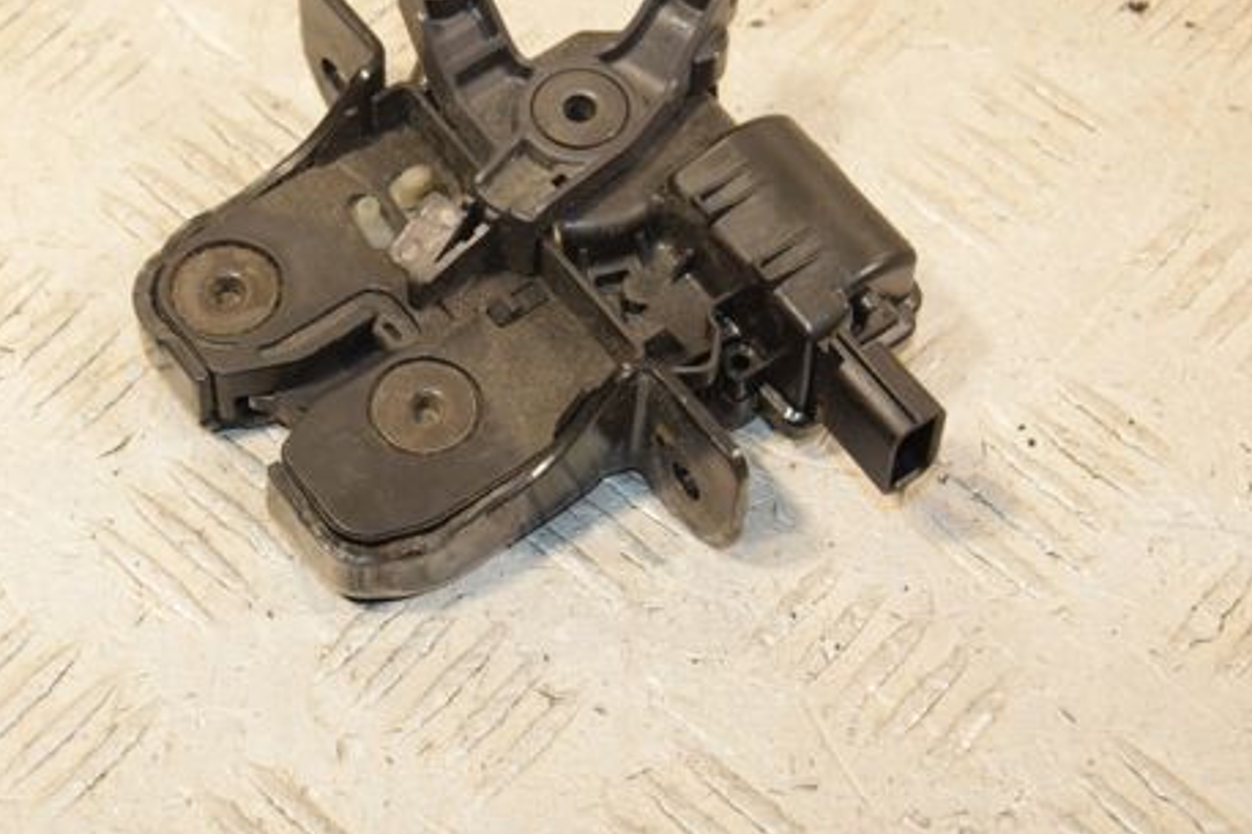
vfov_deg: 12.5
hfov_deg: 18.7
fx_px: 3789
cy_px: 263
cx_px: 467
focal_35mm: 109
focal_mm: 52
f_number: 6.3
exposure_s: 1/200
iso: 800
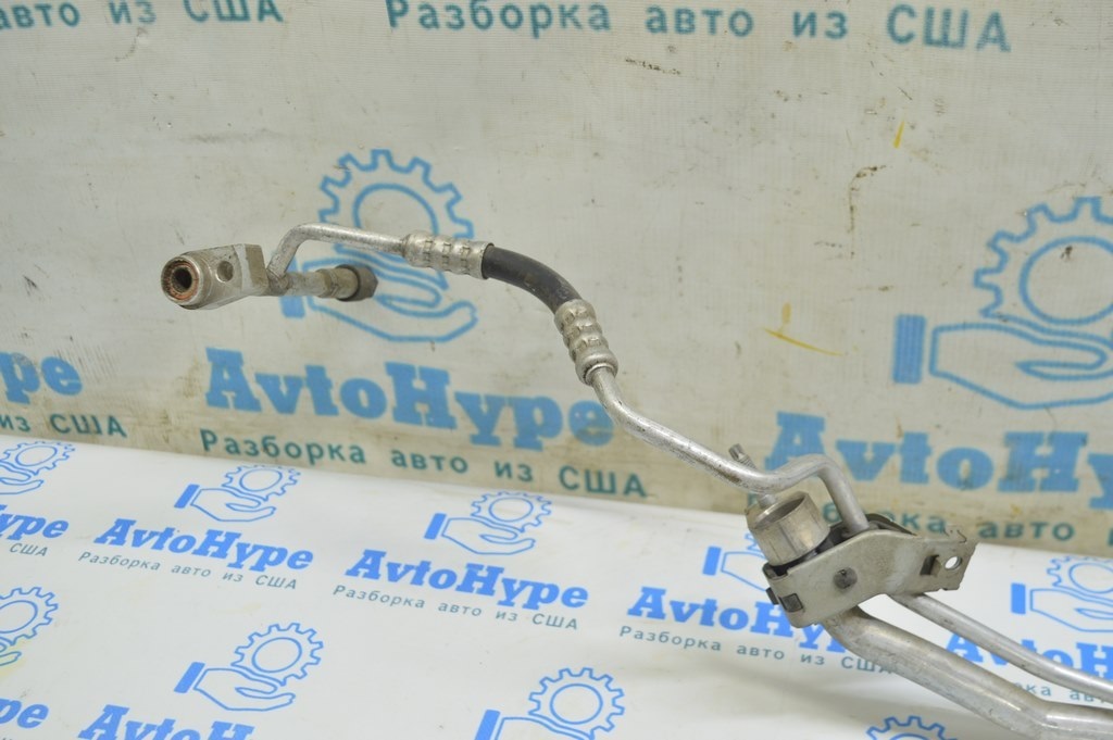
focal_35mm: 44
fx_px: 1344
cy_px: 370
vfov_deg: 30.8
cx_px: 556
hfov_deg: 45.0
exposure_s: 1/20
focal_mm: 29
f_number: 5.6
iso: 400
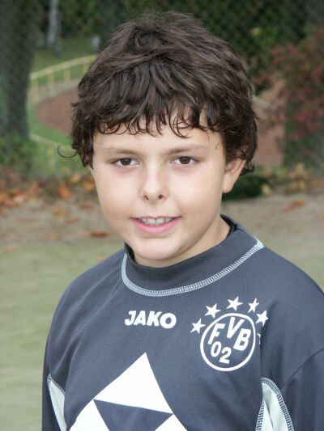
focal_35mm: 157
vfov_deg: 12.6
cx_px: 162
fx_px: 1959
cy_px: 216
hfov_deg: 9.5
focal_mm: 39.68
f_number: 4.5
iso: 200
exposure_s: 1/250
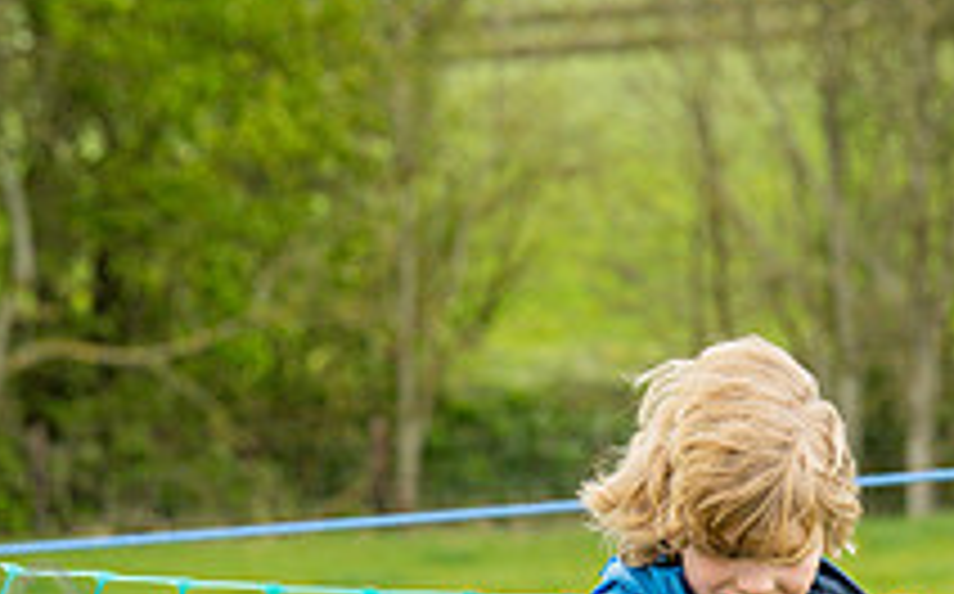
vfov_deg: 4.7
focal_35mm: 276
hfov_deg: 7.6
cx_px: 341
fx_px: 7168
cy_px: 873
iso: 400
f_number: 4
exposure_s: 1/1600
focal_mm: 85
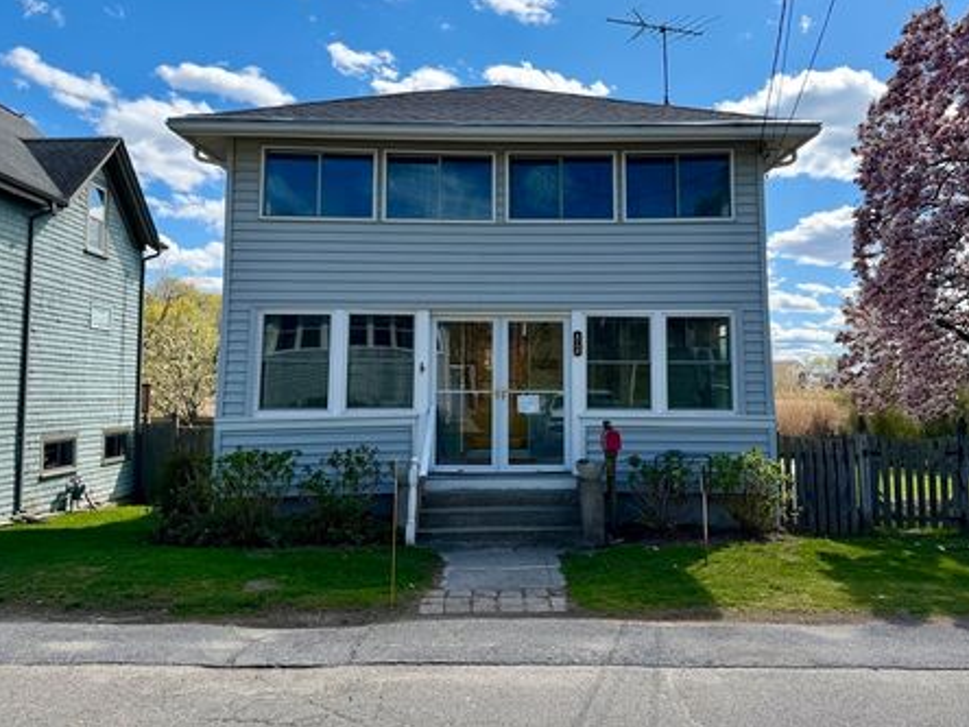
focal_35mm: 27
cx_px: 524
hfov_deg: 65.2
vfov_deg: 51.2
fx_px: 756
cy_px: 320
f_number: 1.78
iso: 100
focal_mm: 6.76
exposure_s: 1/5714
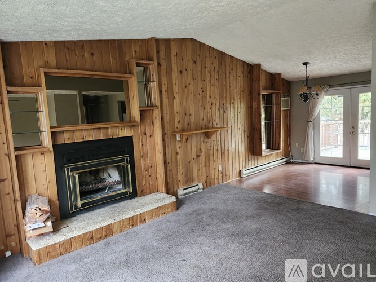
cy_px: 141
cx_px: 188
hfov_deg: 73.9
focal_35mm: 23
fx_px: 250
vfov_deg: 58.9
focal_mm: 5.54
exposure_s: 1/60
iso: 800
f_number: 1.8
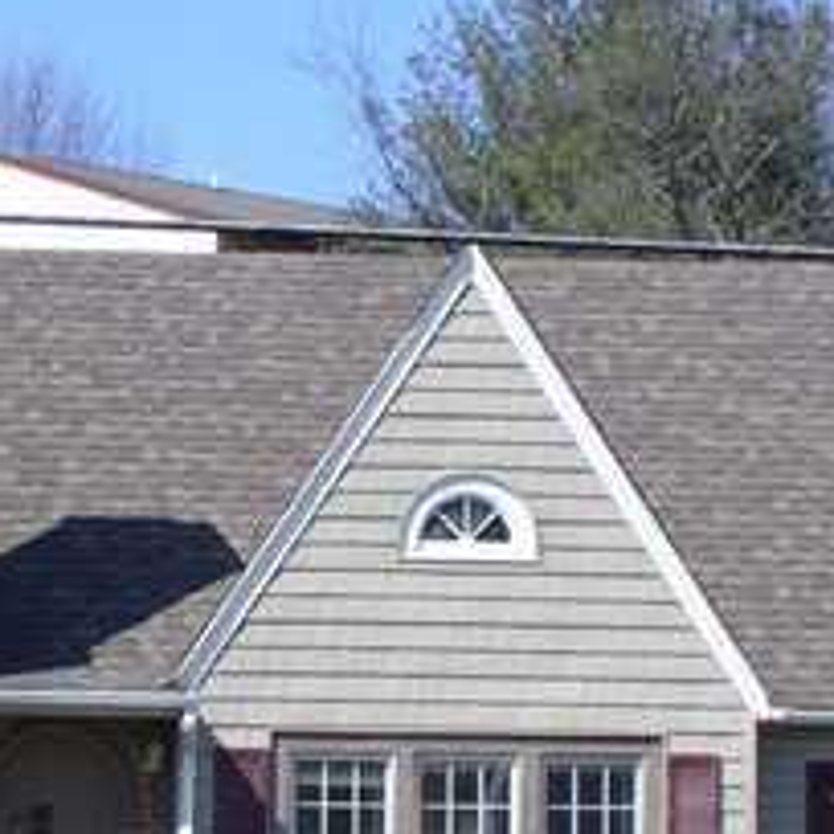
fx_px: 4089
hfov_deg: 11.6
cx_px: 249
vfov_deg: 11.6
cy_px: 581
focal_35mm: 150
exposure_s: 1/200
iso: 80
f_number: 6.2
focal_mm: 8.9
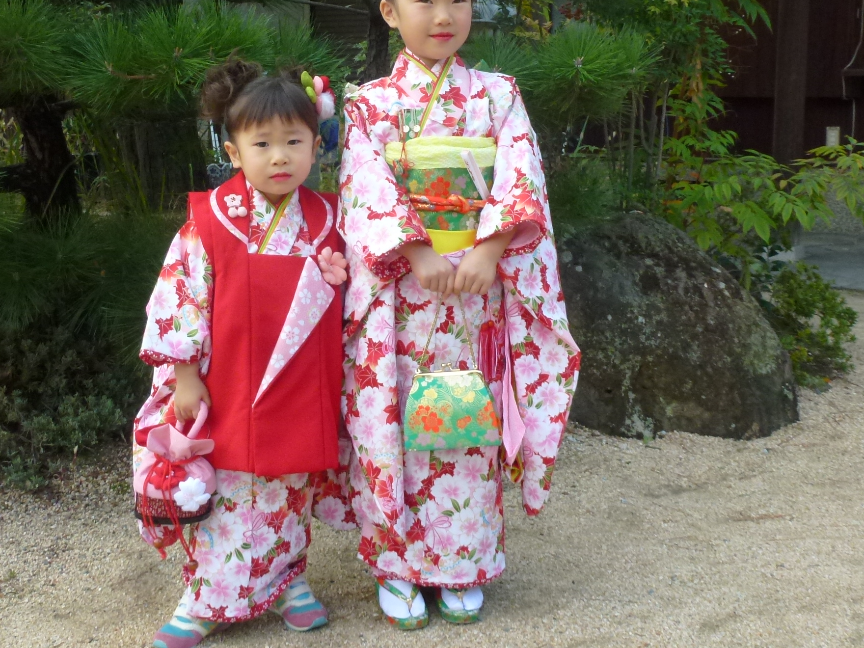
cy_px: 239
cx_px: 363
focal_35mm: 48
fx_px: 1198
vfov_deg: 30.1
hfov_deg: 39.6
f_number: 4
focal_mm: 5.9
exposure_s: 1/250
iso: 250
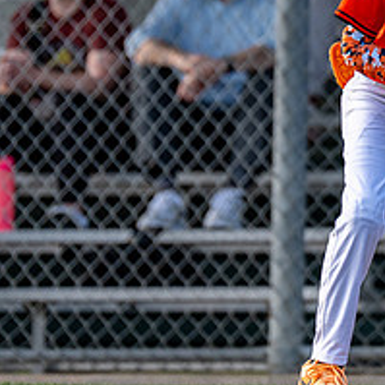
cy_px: 83
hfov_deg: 1.8
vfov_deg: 1.8
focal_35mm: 969
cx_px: 470
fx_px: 12193
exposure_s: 1/1600
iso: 400
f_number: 2.8
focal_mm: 200
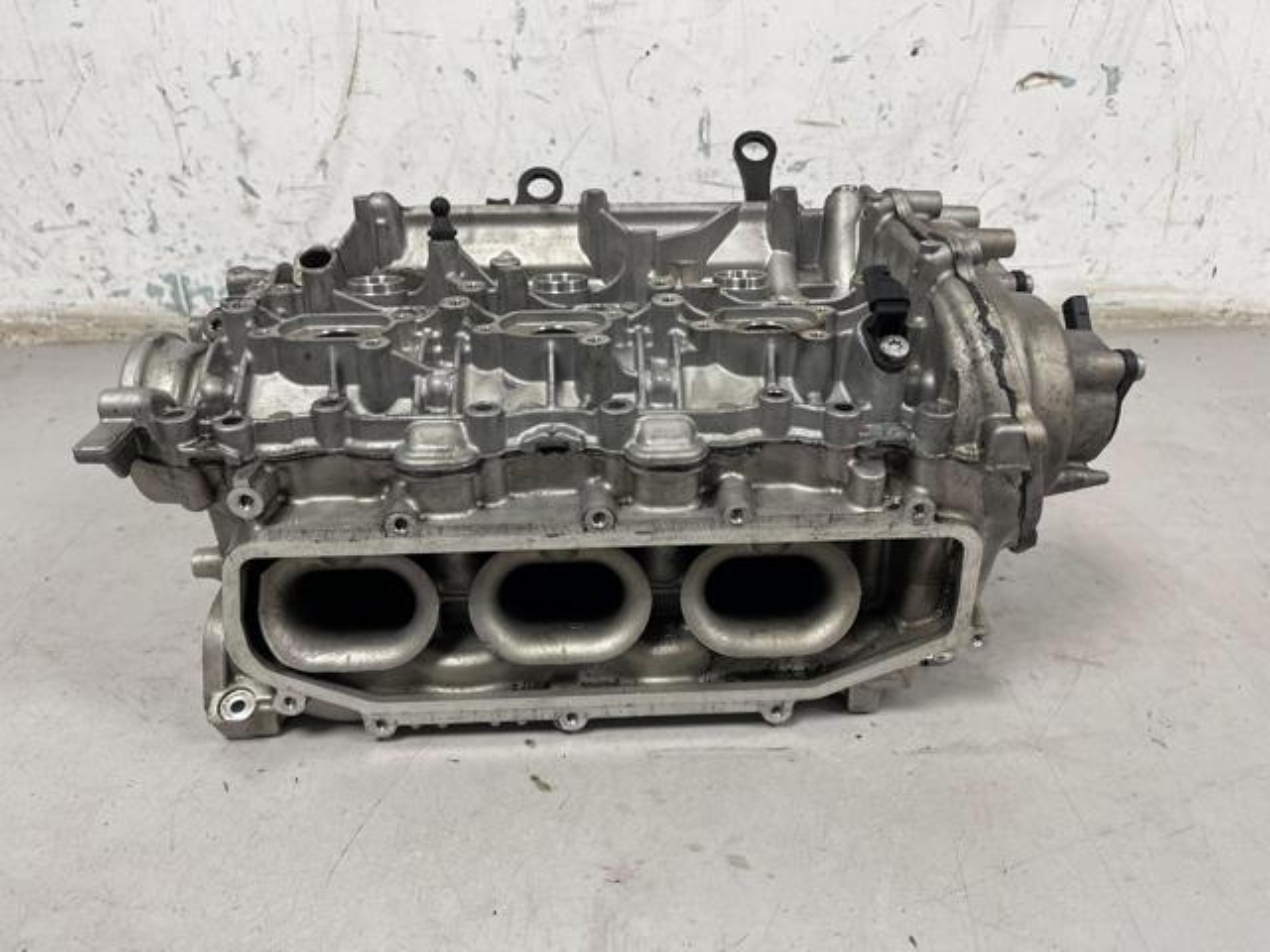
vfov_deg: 54.9
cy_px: 476
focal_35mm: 25
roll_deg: +0.5
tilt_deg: -28.3
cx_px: 635
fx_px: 917
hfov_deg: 69.4
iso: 100
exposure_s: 1/100
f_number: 1.6
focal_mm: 5.1
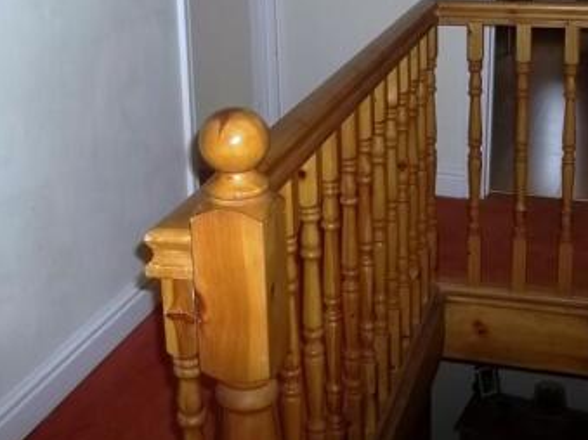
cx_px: 332
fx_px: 934
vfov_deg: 26.1
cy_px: 93
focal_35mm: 55
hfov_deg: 34.9
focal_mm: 5.7
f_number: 2.9
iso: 64
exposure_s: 1/30
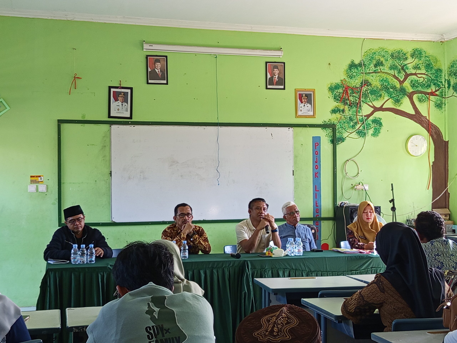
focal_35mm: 50
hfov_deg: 38.2
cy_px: 172
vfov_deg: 29.1
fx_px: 660
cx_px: 228
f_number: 1.7
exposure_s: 1/60
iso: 196
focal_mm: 5.24
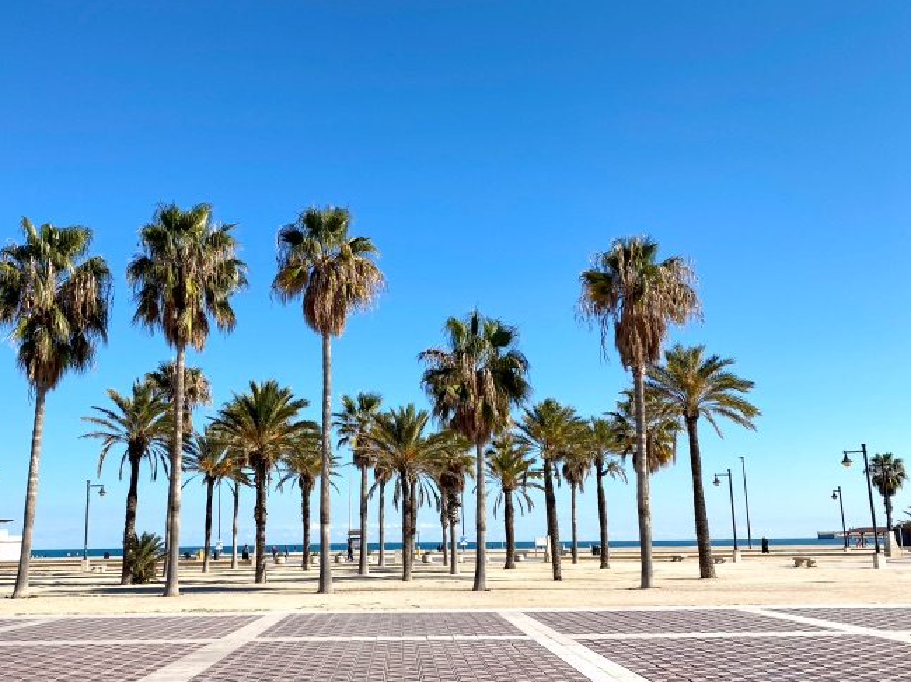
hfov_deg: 53.6
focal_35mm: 34
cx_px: 362
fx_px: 894
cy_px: 393
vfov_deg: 41.7
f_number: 1.8
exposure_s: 1/3497
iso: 32
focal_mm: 4.25
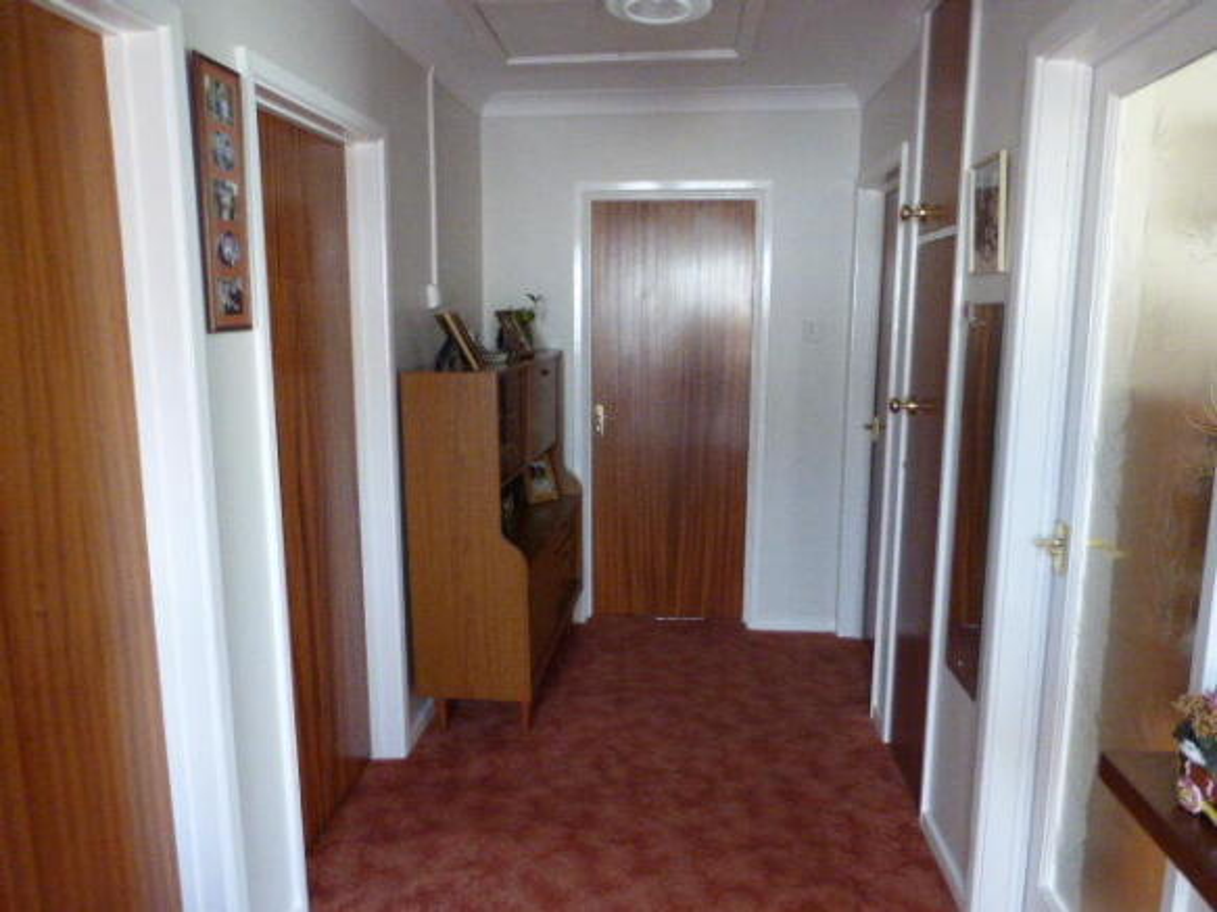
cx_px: 608
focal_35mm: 25
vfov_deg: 54.9
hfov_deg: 69.4
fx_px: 879
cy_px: 456
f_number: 3.3
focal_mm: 4.3
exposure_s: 1/50
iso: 800
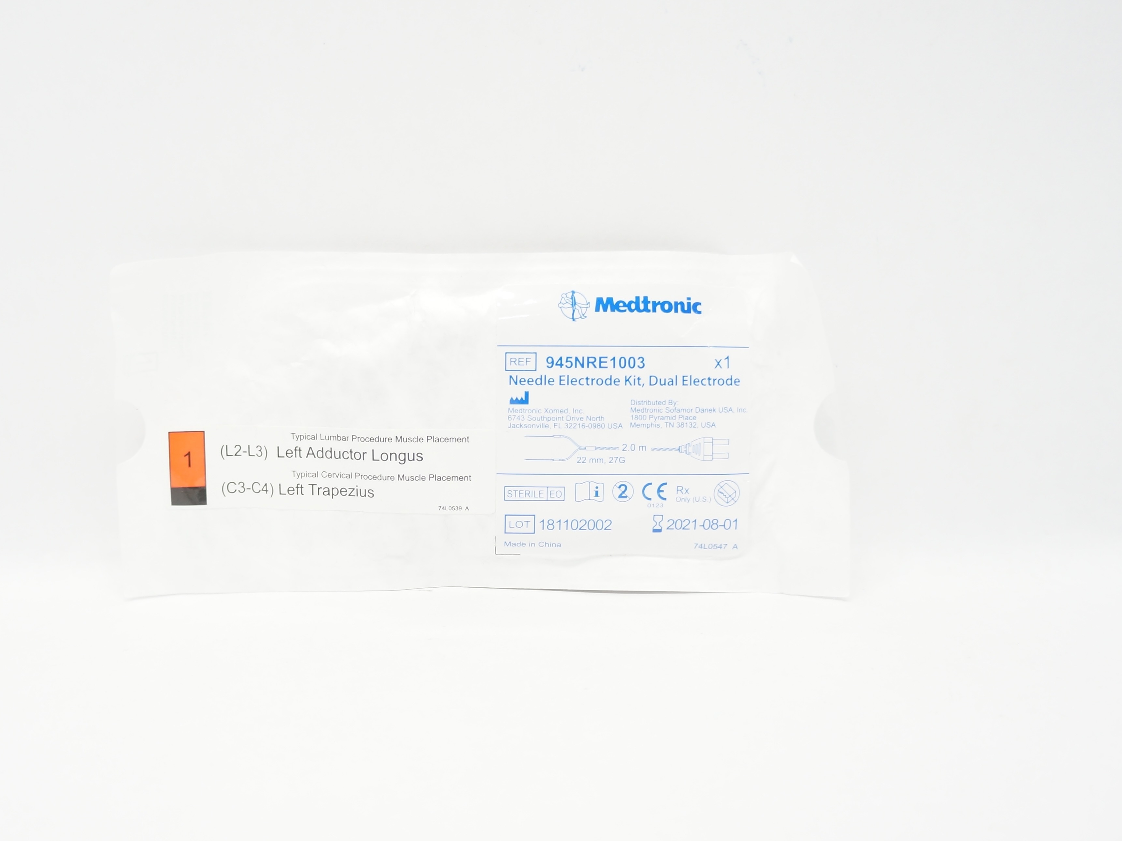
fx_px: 1199
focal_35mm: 37
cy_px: 436
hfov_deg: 50.0
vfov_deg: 38.7
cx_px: 485
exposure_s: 1/80
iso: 400
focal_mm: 18
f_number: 3.5
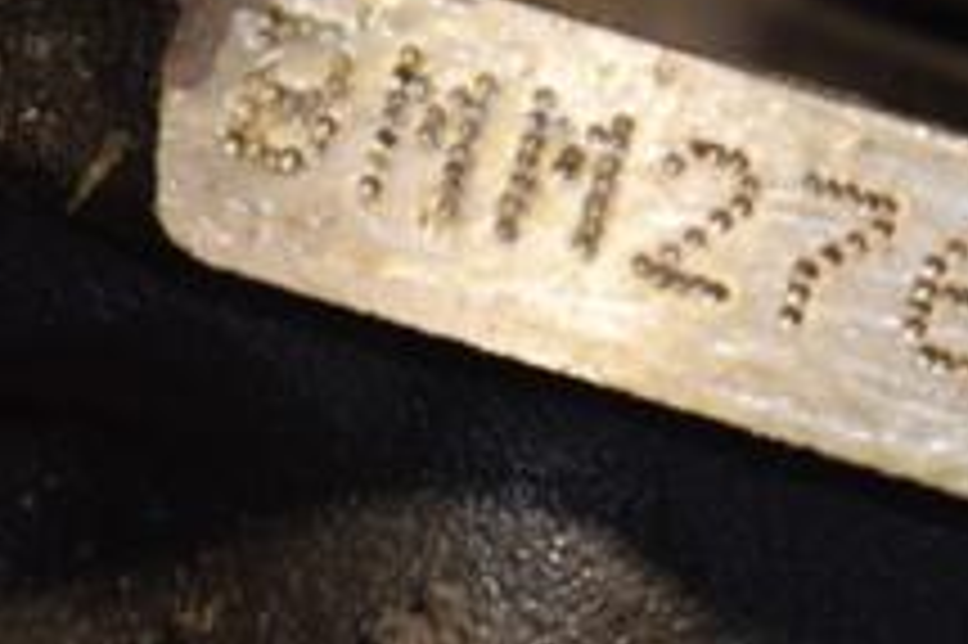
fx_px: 11805
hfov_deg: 4.7
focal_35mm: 439
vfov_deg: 3.1
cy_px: 324
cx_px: 410
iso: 800
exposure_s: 1/80
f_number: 5.6
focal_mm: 105
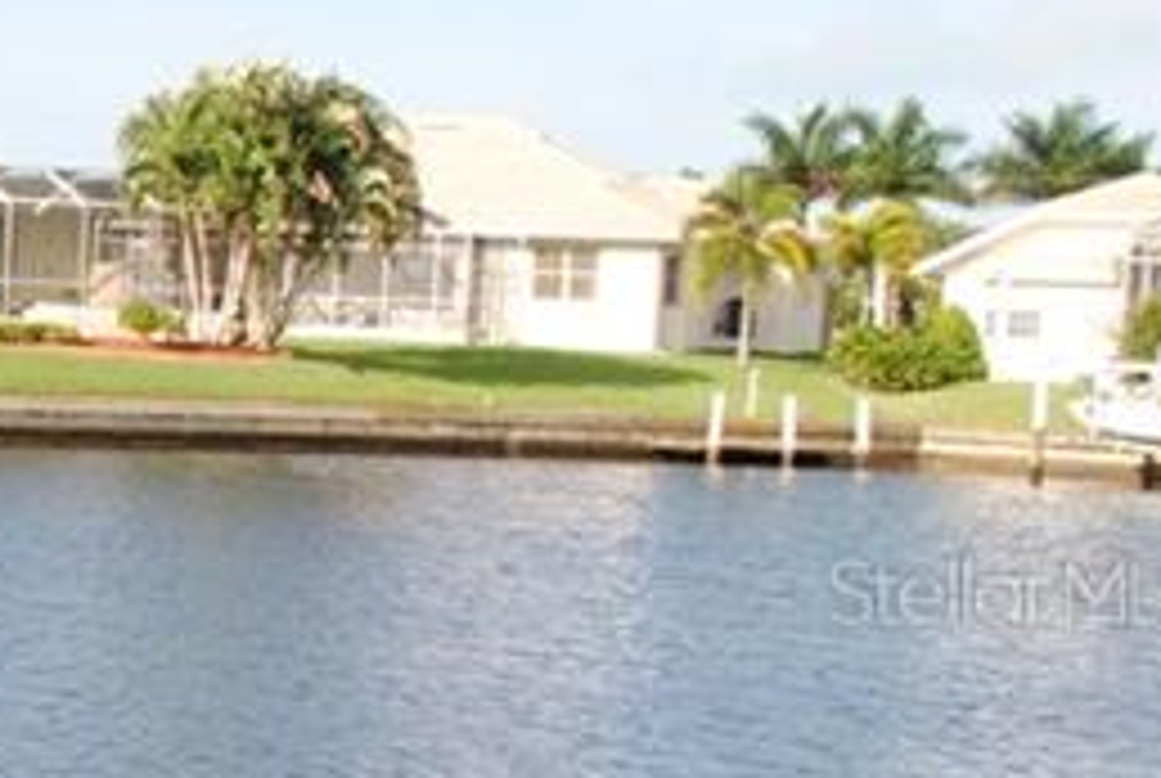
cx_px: -1076
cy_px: 589
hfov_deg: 15.6
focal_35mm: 107
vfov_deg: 12.8
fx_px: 3457
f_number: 7.1
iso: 100
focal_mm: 18
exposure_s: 1/200
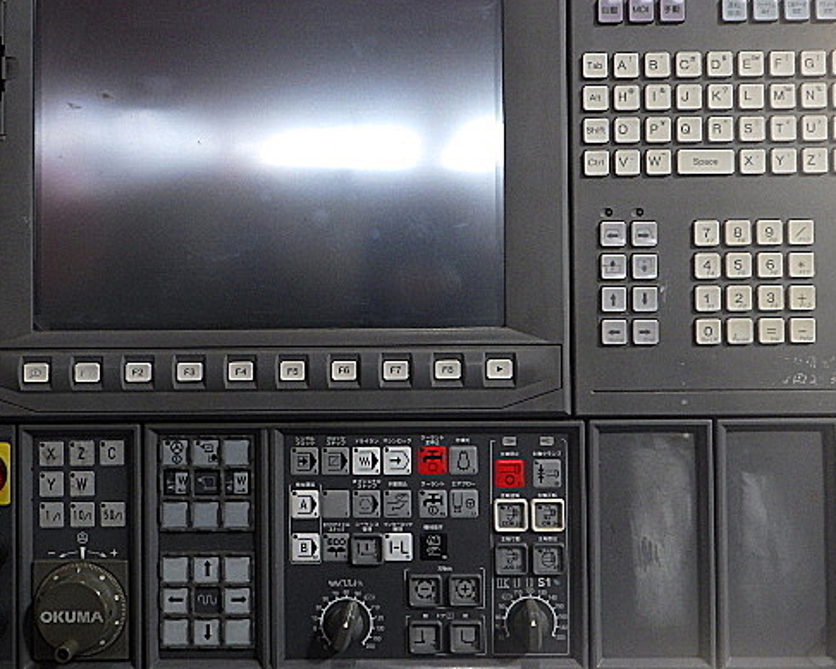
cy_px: 296
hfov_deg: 50.3
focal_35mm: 36
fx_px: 891
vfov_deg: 41.1
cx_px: 403
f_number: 3.5
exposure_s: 1/45
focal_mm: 5
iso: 125
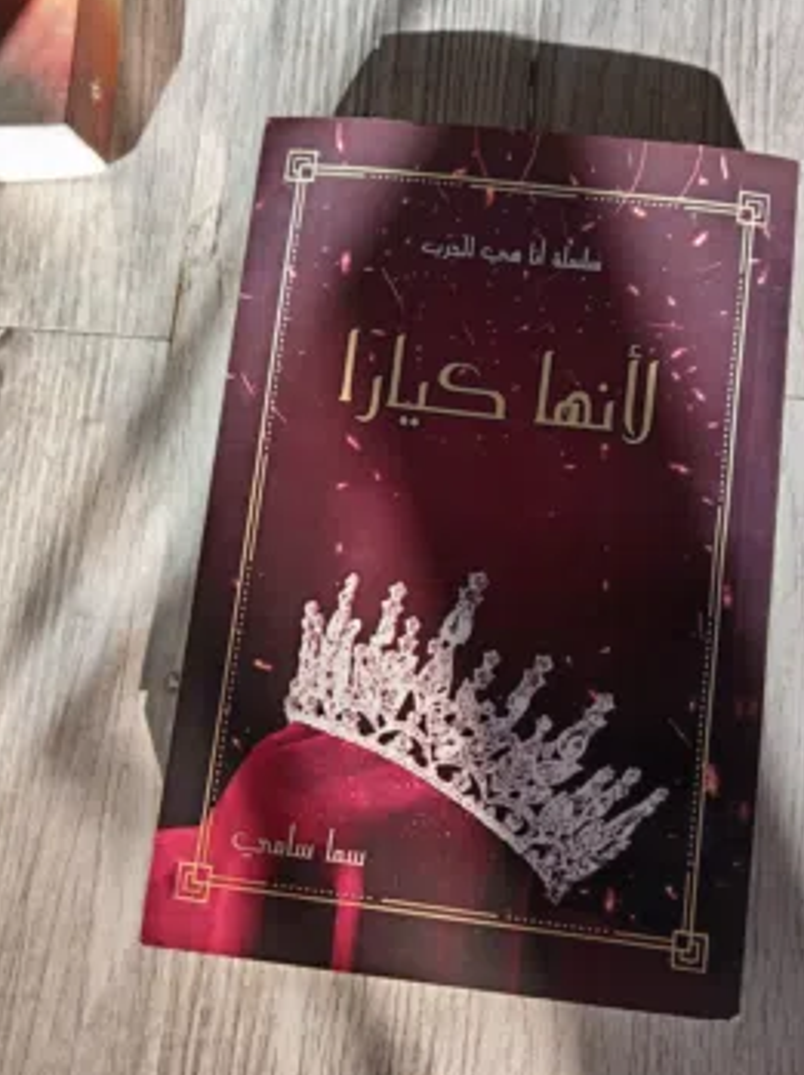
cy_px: 531
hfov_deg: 45.3
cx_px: 431
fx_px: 962
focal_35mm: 31
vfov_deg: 58.4
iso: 120
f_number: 1.8
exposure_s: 1/100
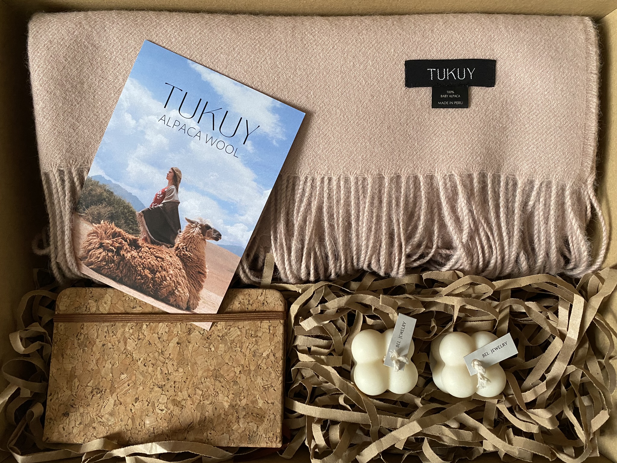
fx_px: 463
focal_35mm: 26
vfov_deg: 53.1
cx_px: 308
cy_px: 232
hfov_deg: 67.3
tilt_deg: -67.7
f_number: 1.8
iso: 400
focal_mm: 4.25
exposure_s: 1/60
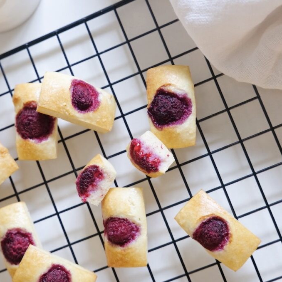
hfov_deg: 20.1
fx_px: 793
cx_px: 79
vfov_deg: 20.2
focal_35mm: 86
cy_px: 142
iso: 6400
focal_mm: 67
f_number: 5
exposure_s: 1/50
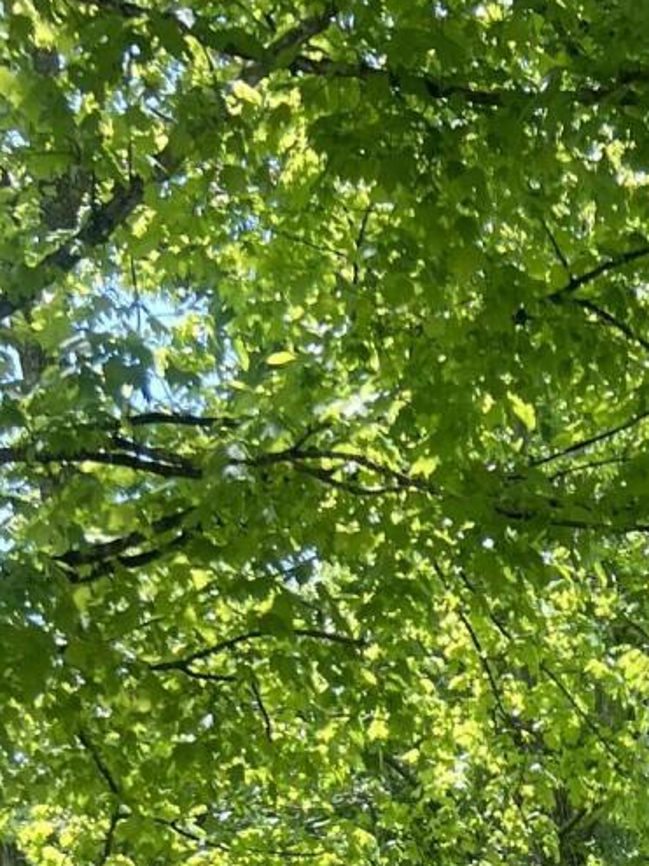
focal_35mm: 105
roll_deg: +1.4
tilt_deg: -0.2
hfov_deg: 13.2
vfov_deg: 15.7
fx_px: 2626
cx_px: 1029
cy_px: 1603
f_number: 1.5
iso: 50
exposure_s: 1/377
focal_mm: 5.7
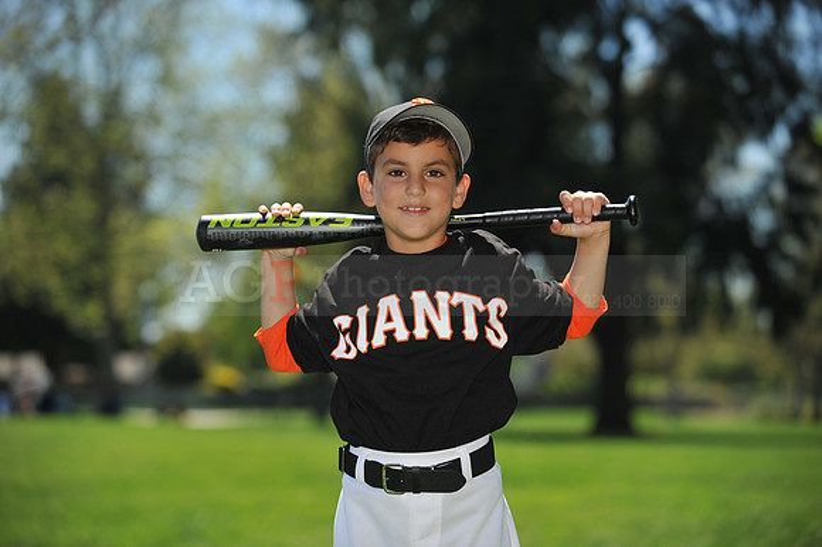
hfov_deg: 19.5
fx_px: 2396
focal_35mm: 105
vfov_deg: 13.0
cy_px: 274
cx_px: 411
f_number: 4
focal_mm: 105
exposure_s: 1/2000
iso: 200
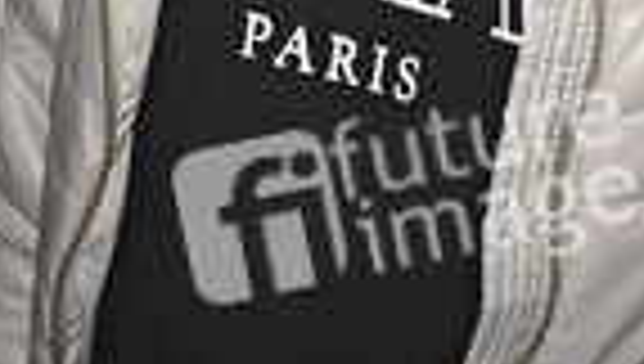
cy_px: -476
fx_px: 3378
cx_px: 536
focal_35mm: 197
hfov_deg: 10.8
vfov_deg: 6.0
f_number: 6.3
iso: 3200
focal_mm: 45
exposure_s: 1/160
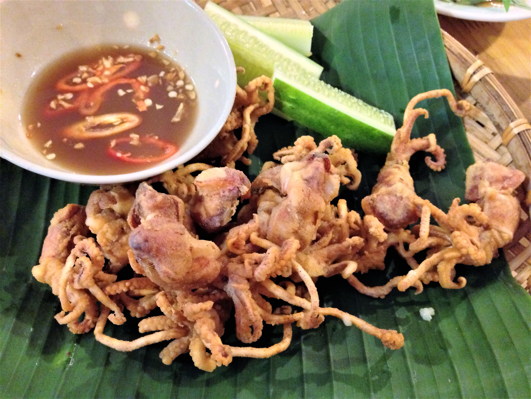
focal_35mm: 33
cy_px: 200
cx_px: 266
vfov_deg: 42.9
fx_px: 506
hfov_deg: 55.4
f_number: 2.4
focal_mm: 4.12
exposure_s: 1/15
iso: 640
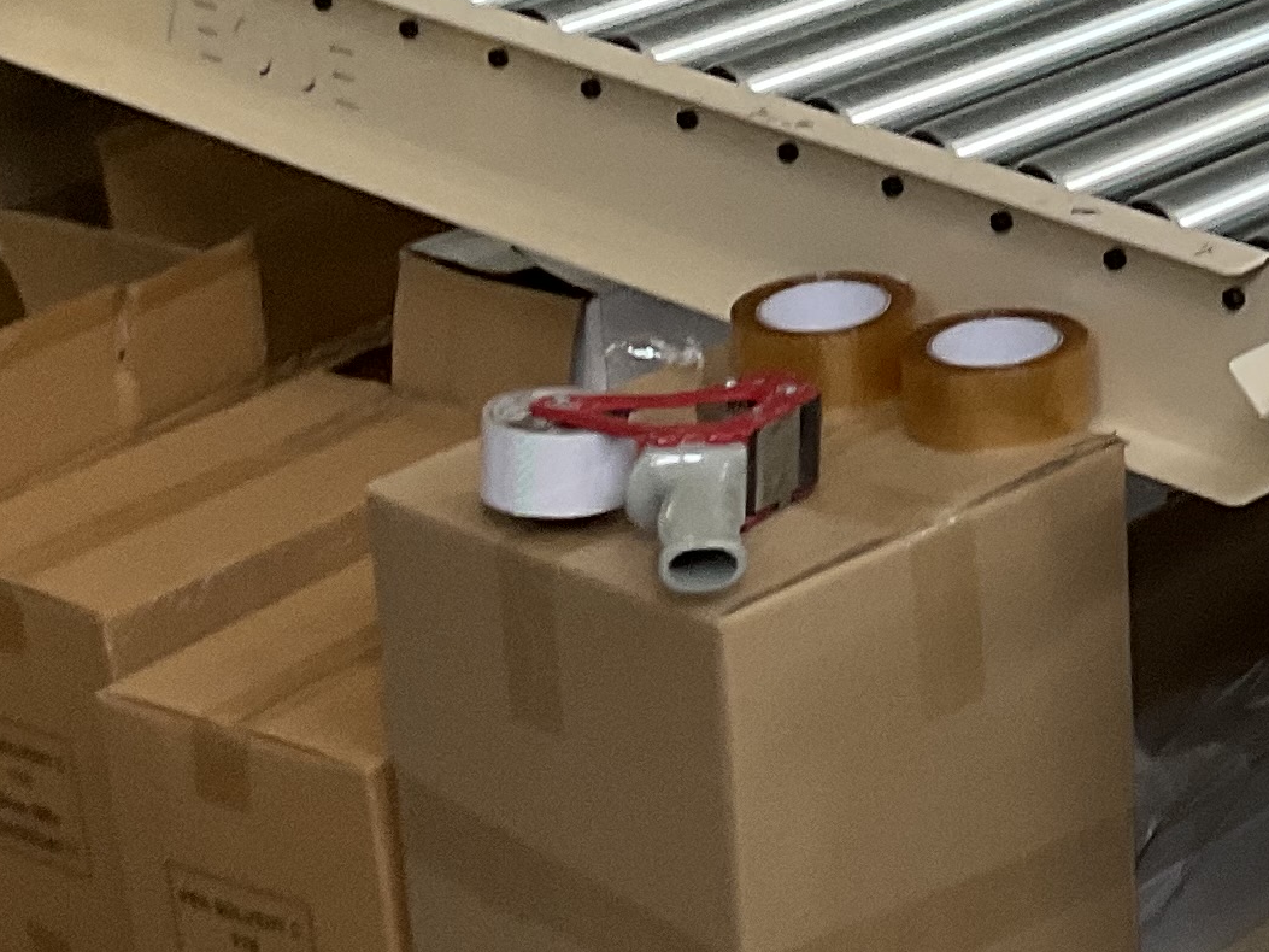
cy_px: -18
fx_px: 4070
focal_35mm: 111
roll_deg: +5.0
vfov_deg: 13.2
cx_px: 1632
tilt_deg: -16.2
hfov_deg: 16.8
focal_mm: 3
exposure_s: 1/60
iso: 80
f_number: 1.8
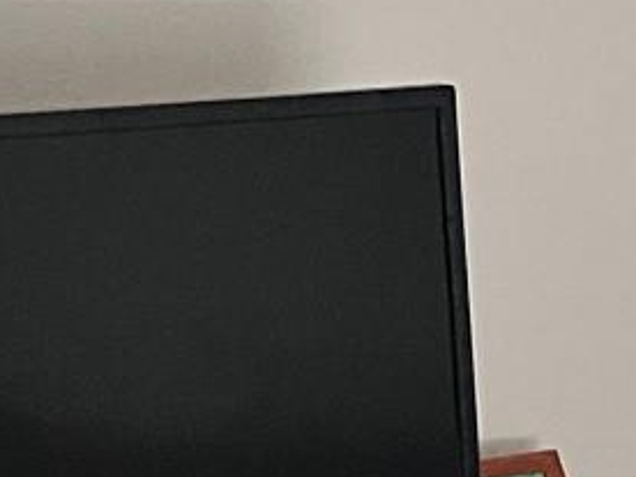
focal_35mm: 208
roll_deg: +1.7
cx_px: 601
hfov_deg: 9.5
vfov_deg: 7.1
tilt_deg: -8.0
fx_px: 3822
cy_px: 560
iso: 250
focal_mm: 3.99
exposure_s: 1/60
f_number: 1.8
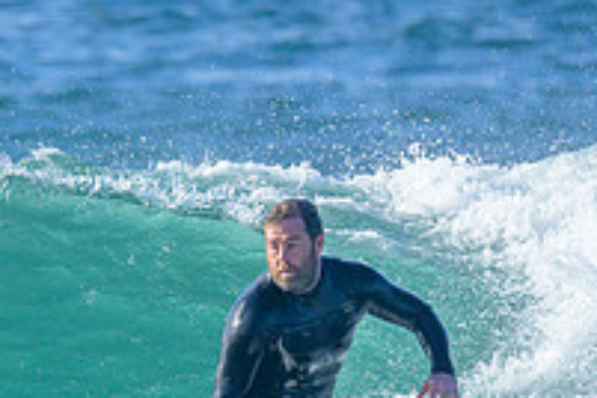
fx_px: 52747
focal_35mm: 3181
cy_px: 555
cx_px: -89
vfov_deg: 0.4
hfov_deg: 0.6
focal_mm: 800
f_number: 6.3
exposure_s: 1/2000
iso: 250
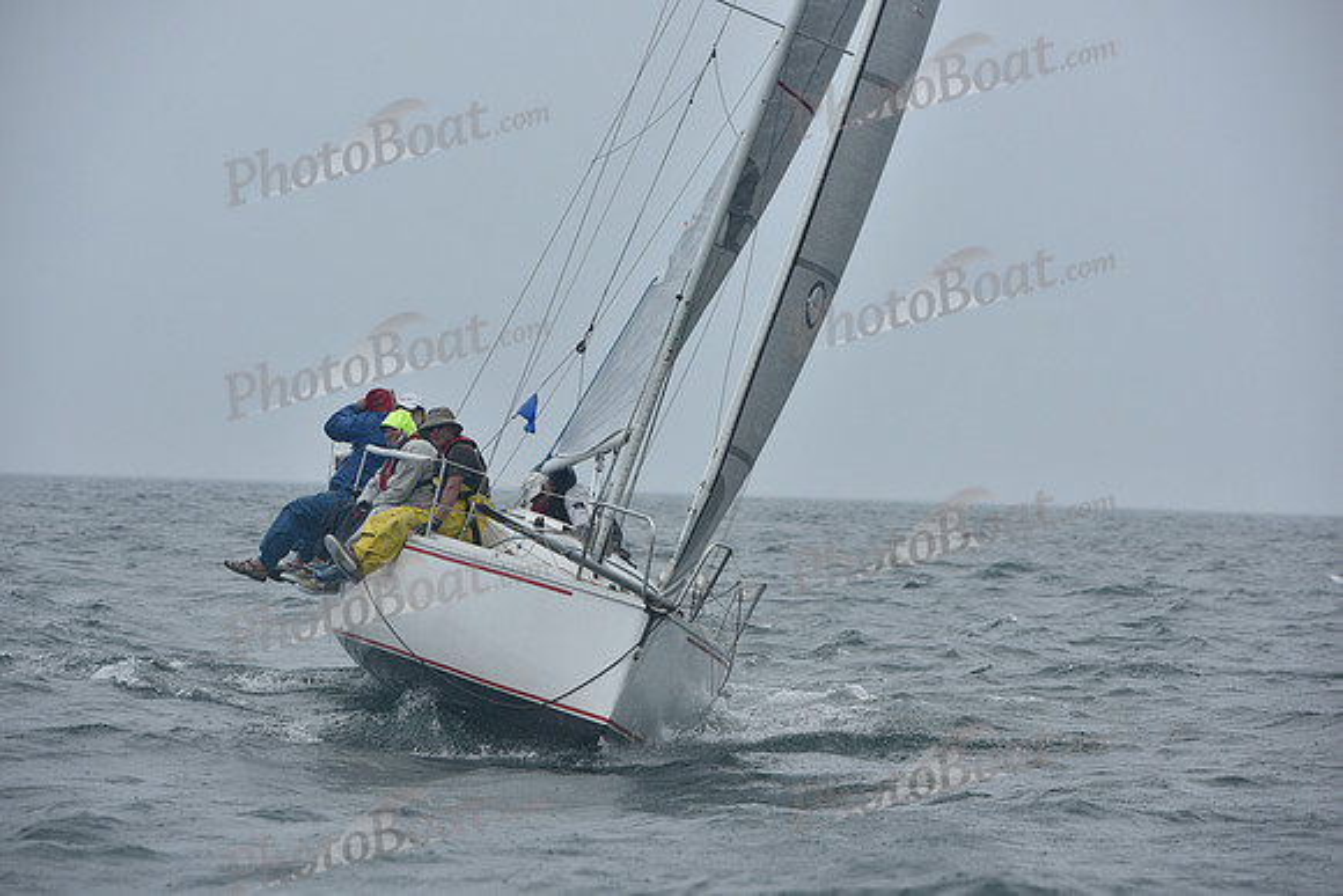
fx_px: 6716
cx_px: 672
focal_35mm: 180
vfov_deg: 7.6
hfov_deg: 11.4
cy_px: 448
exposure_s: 1/1000
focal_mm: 180
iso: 320
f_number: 8
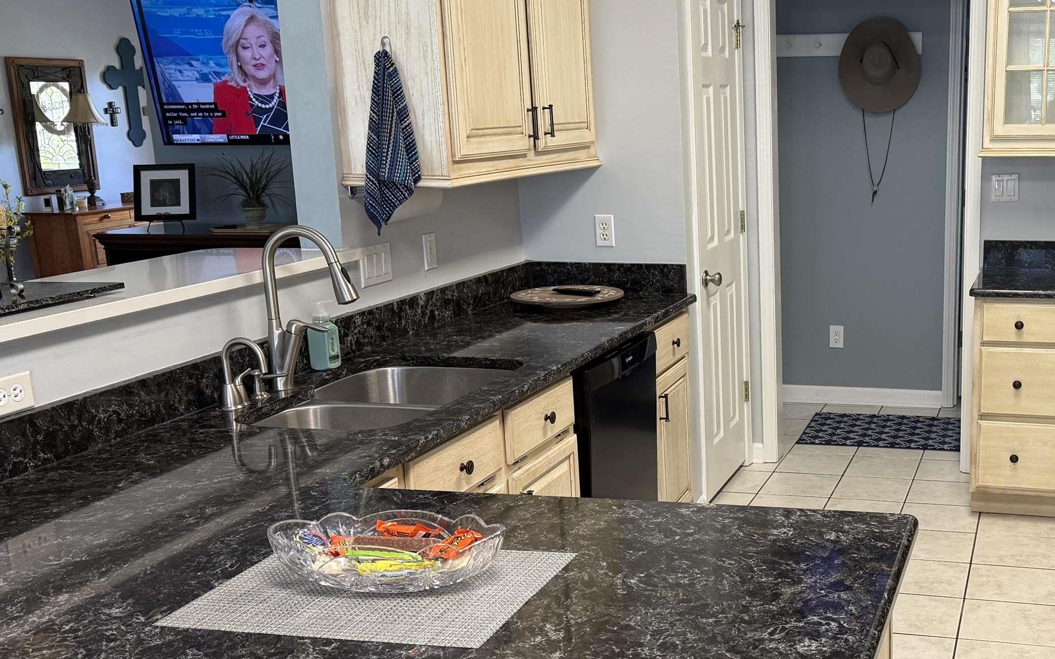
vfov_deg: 30.5
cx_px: 815
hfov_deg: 45.3
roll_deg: +0.1
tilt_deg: -14.1
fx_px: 1208
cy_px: 389
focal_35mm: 42
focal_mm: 6.76
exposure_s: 1/60
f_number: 1.78
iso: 160
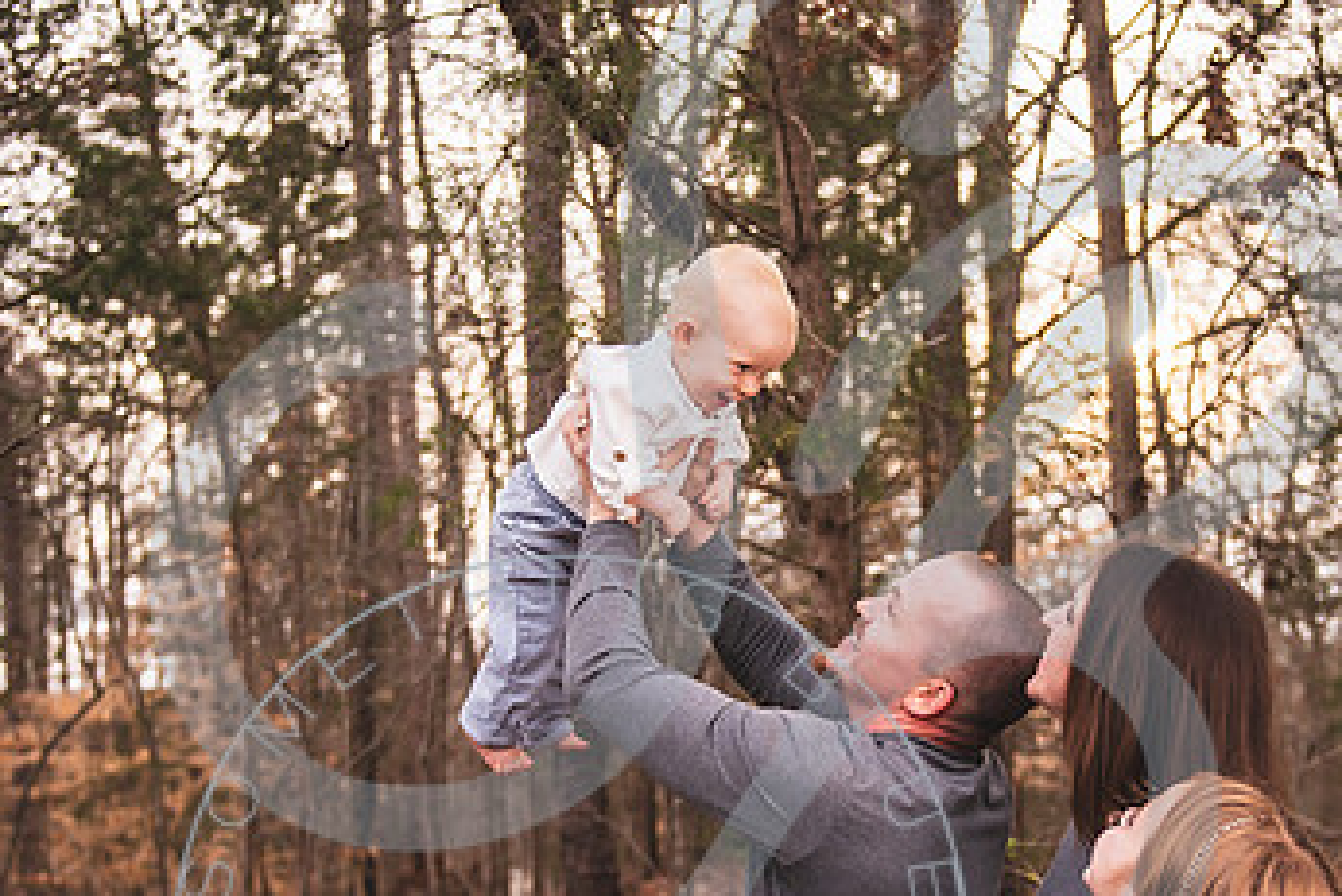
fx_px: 2126
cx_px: 764
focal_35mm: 57
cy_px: 626
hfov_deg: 35.0
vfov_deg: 23.6
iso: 100
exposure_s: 1/250
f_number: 2.8
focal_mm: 34
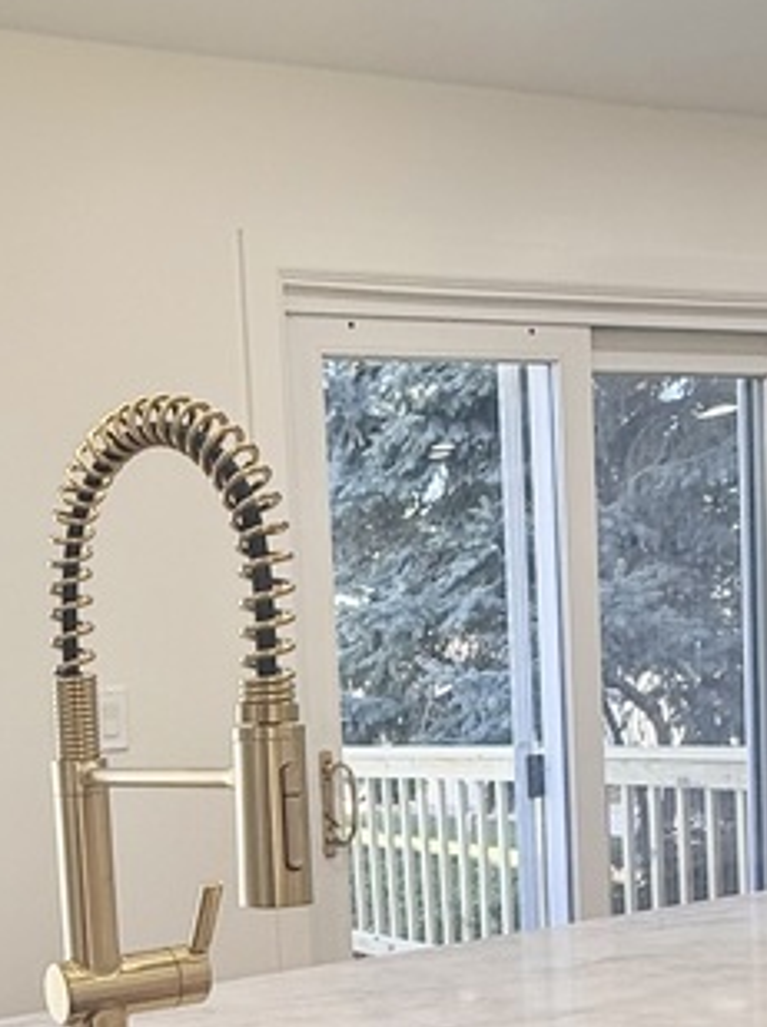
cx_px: 53
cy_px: 841
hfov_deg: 28.3
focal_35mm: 49
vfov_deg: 37.4
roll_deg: +3.6
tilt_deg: -5.1
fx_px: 1451
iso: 64
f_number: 2.2
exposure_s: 1/120
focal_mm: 2.22
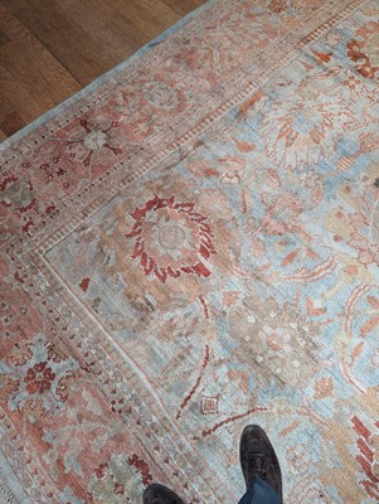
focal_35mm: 24
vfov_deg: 71.5
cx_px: 190
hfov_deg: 56.9
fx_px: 350
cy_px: 252
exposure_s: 1/37.9
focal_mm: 6.81
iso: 3070
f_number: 1.85
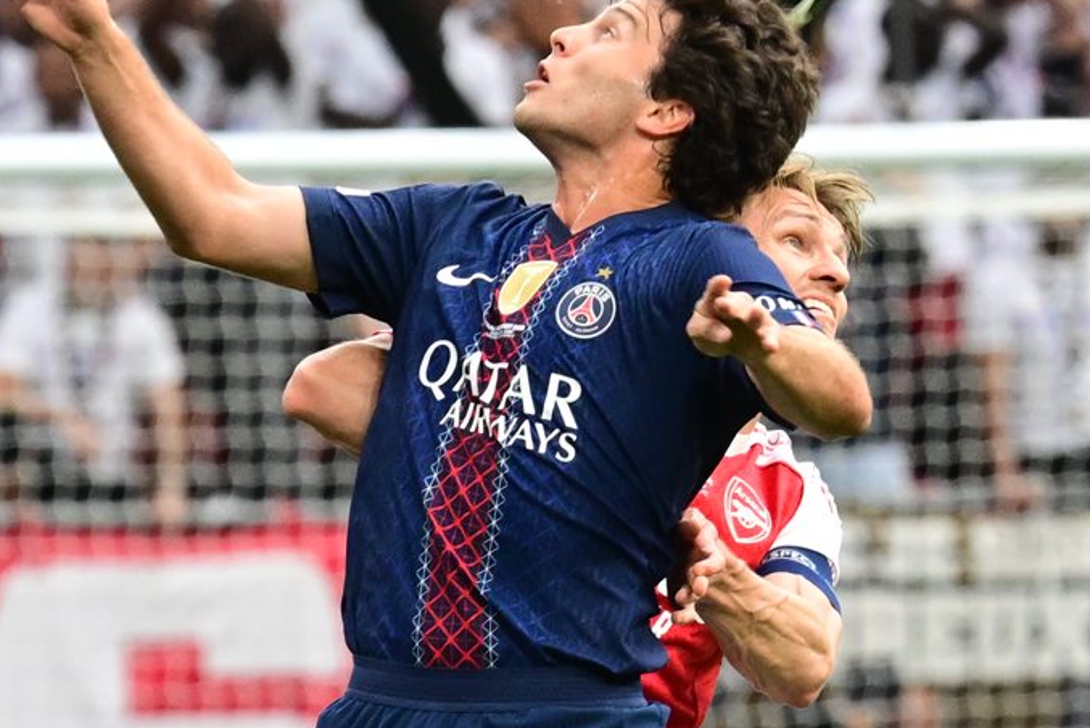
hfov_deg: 5.4
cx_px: 480
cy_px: 242
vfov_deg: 3.6
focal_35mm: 384
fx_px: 11631
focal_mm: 260
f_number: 5.6
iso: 2000
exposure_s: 1/1000
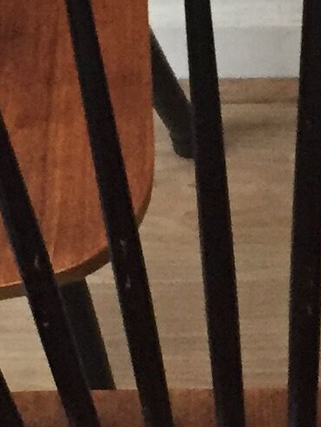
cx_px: 264
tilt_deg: -54.1
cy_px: 92
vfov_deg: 10.2
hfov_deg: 7.7
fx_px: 2384
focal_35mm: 193
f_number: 2.2
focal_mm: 4.15
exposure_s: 1/20
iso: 250
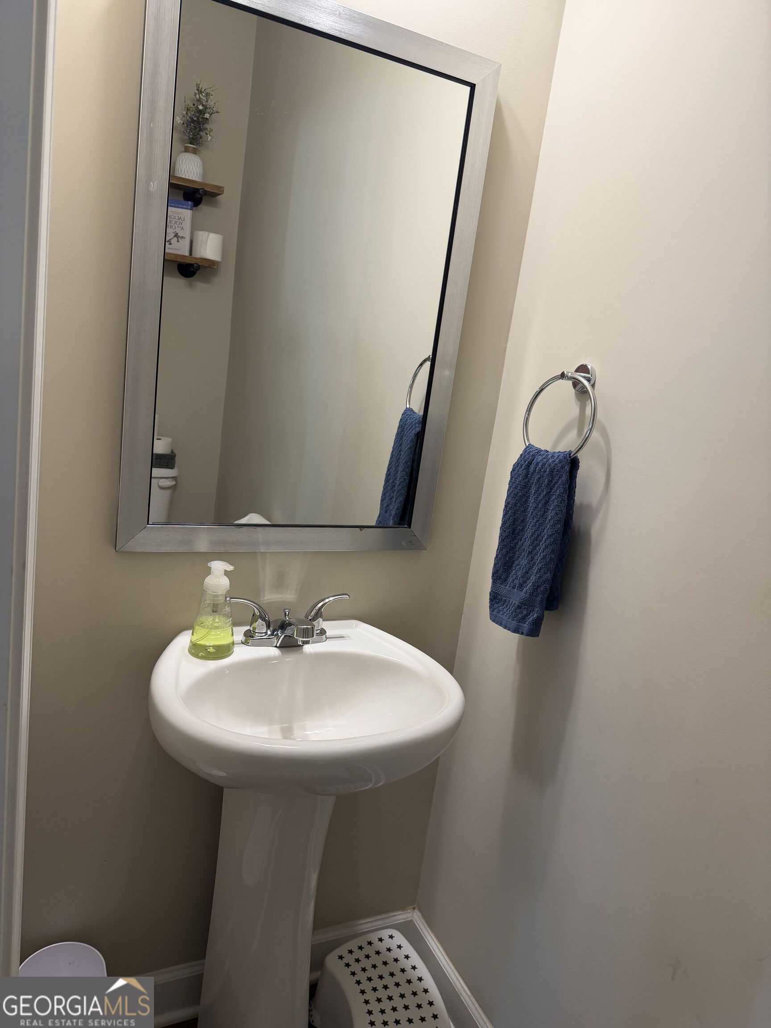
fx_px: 713
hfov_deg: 56.8
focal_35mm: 24
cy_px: 514
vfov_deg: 71.6
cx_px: 386
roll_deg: -8.2
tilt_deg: -12.8
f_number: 1.78
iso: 125
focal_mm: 6.76
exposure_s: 1/60
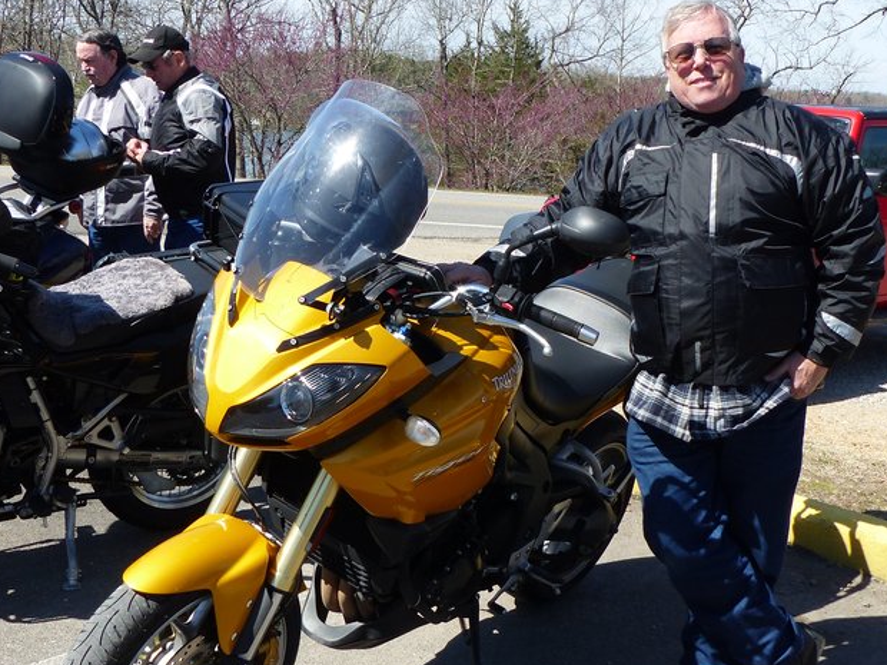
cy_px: 379
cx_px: 539
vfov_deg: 35.9
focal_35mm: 40
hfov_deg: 46.5
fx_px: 1025
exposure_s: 1/640
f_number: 4
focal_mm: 5.6
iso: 100
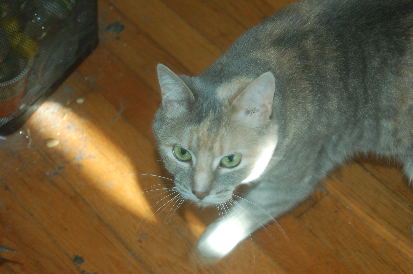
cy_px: 137
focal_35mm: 69
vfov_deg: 19.7
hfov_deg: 29.3
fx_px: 791
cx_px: 206
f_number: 5.3
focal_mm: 46
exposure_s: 1/60
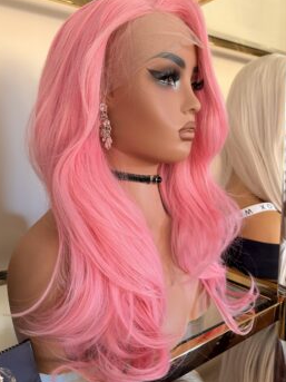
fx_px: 309
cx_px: 142
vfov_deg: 63.4
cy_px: 183
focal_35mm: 28
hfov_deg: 49.7
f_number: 1.78
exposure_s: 1/35
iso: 640
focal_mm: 6.76
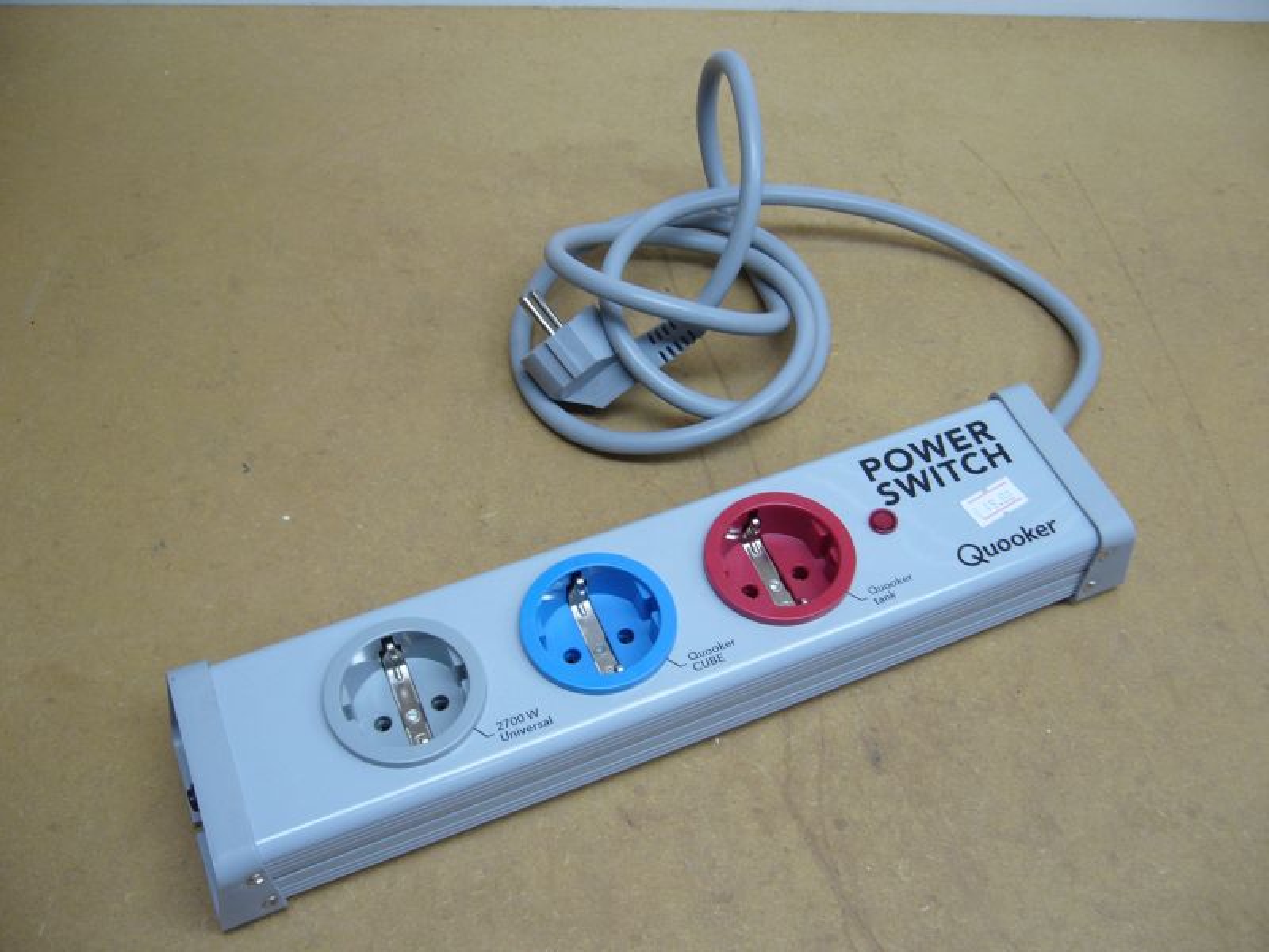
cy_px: 476
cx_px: 634
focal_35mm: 35
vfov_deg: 40.7
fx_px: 1283
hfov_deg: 52.6
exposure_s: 1/25
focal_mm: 5.8
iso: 80
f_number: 2.8
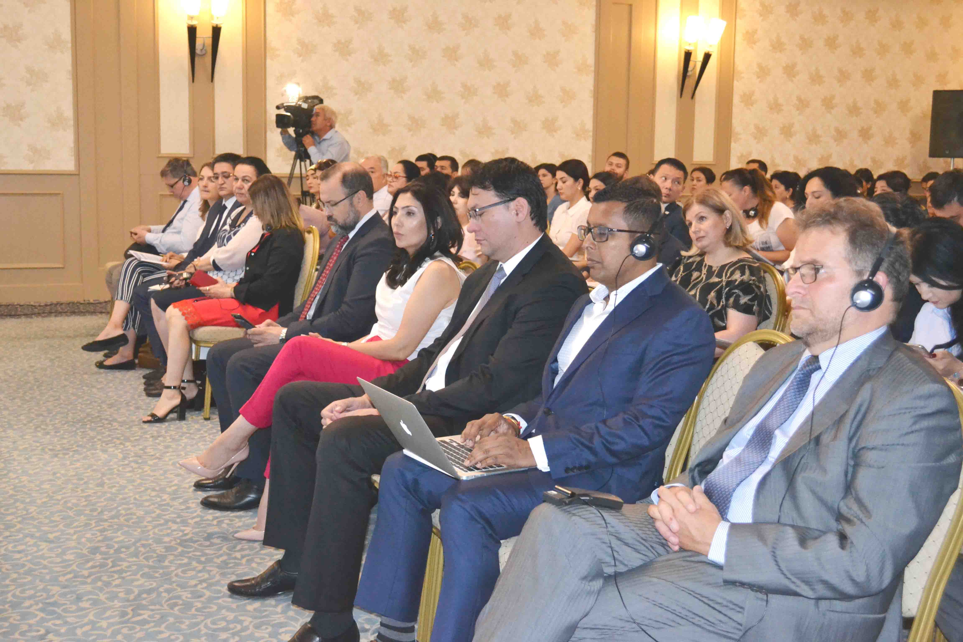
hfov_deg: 43.6
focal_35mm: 45
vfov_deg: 29.9
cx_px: 482
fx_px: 1204
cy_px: 321
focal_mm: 30
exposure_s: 1/60
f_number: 4.5
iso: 3200
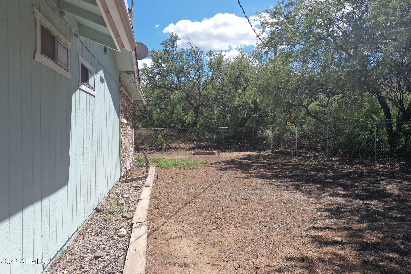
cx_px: 206
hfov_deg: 65.5
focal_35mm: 28
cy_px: 137
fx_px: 320
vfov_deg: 46.4
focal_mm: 10.26
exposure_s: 1/800
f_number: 4
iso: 100
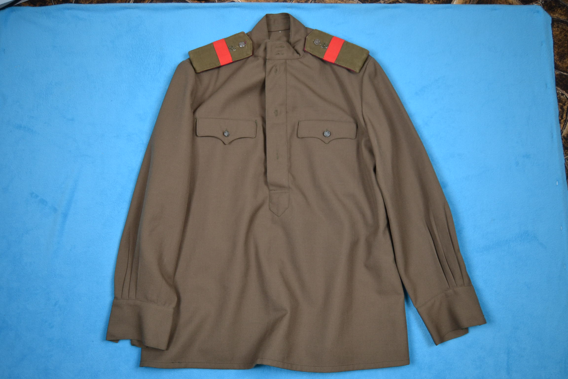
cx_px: 284
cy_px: 190
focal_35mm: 28
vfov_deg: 45.7
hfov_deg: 64.6
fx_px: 450
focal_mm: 19
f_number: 3.5
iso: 500
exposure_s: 1/60
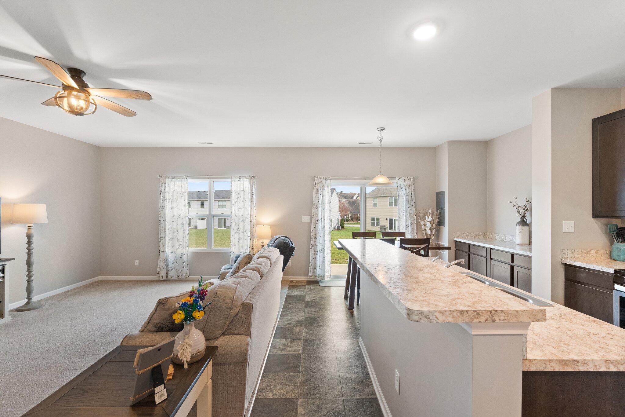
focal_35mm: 16
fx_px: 279
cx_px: 312
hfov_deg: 96.4
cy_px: 208
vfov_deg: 73.4
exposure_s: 1/13
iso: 3200
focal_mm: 16.1
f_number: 7.1
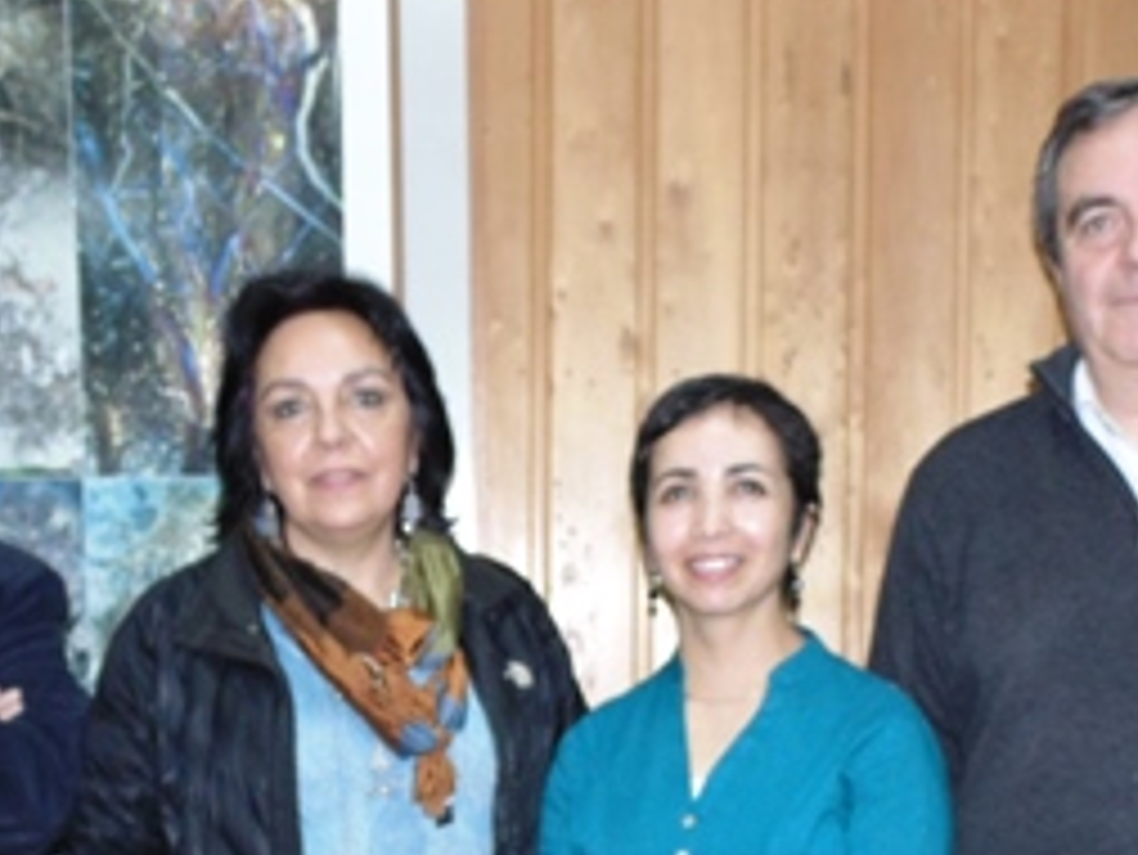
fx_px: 1908
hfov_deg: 33.2
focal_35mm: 58
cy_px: 914
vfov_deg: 23.8
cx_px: 587
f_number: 3.1
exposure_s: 1/30
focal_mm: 4
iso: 200
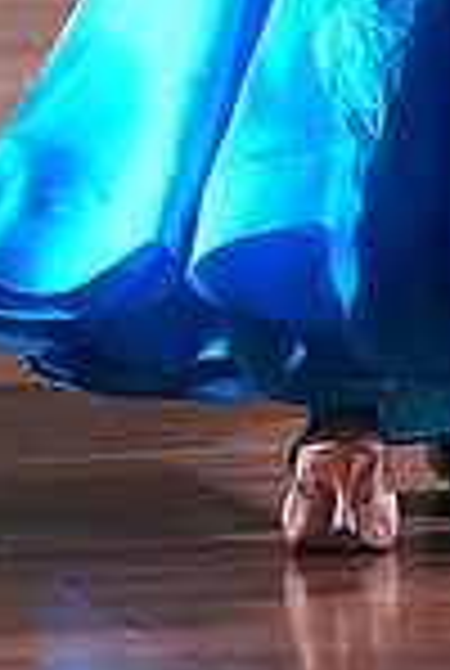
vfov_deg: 4.5
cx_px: 673
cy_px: -391
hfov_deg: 3.1
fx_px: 8417
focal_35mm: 451
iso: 10000
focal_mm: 116
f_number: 5
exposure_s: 1/400
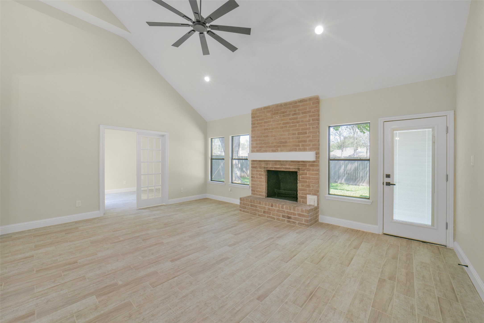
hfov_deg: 104.2
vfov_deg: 81.2
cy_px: 162
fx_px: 188
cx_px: 242
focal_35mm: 14
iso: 500
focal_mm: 14
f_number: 11
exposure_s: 1/20
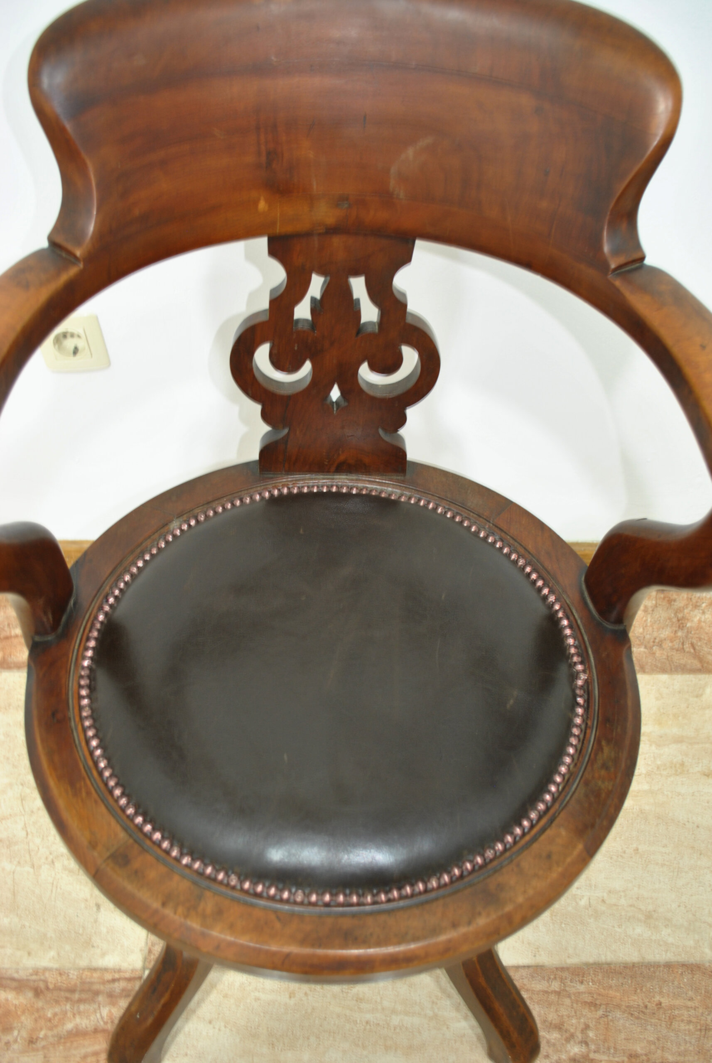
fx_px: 976
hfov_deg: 40.1
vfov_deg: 57.2
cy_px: 532
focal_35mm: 33
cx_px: 356
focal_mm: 22
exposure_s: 1/4
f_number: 3.8
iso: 200
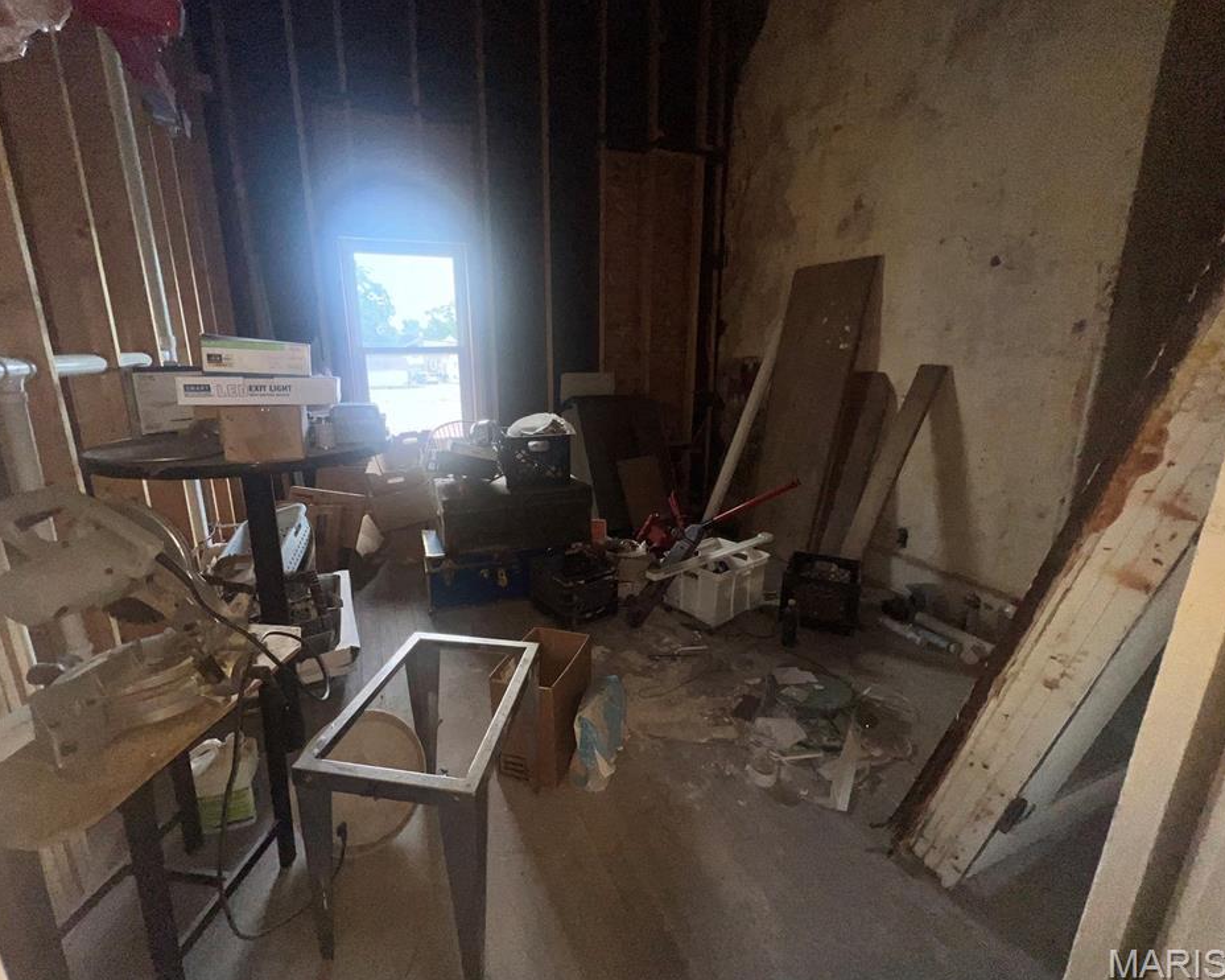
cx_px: 565
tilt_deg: -13.6
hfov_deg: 100.5
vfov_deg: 88.0
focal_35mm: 14
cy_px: 485
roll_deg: +0.4
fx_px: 507
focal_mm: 1.57
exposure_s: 1/127
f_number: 1.8
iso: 25
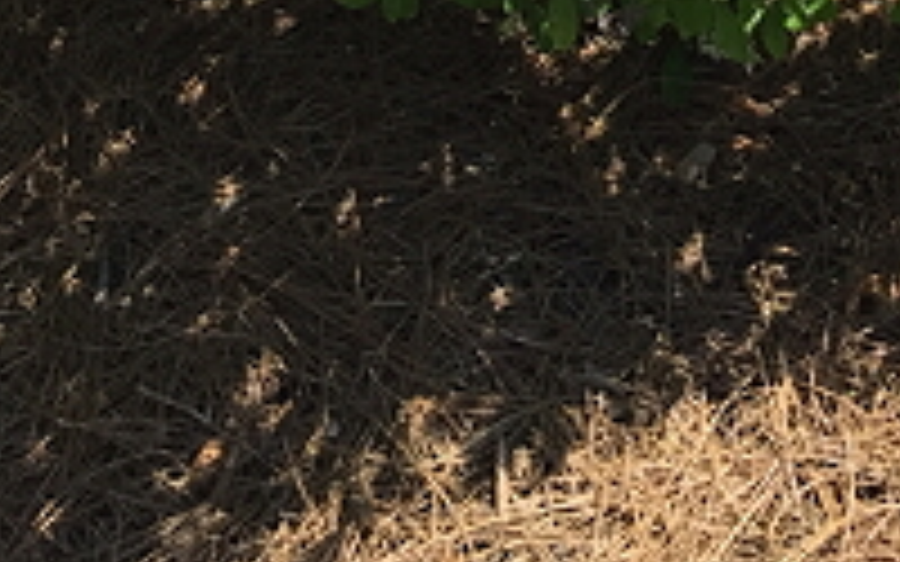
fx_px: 3017
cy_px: -971
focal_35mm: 123
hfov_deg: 16.6
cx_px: 900
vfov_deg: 9.1
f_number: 2.2
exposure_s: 1/1236
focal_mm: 4.15
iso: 32
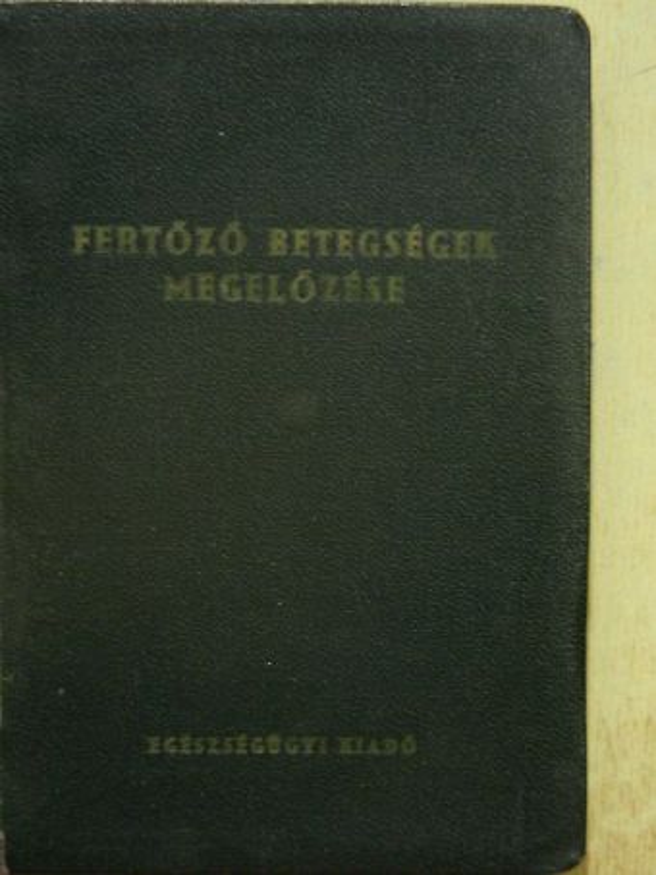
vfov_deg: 15.4
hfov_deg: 11.6
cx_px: 328
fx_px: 3233
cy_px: 438
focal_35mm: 128
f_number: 3.5
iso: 200
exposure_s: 1/27.7
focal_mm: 21.3
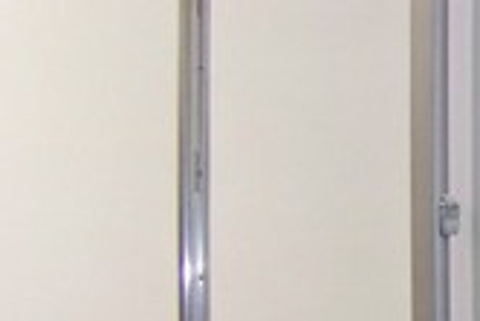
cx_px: 989
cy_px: 250
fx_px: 2108
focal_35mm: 158
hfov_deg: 11.6
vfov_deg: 8.7
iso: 200
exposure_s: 1/30
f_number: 2.8
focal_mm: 5.85
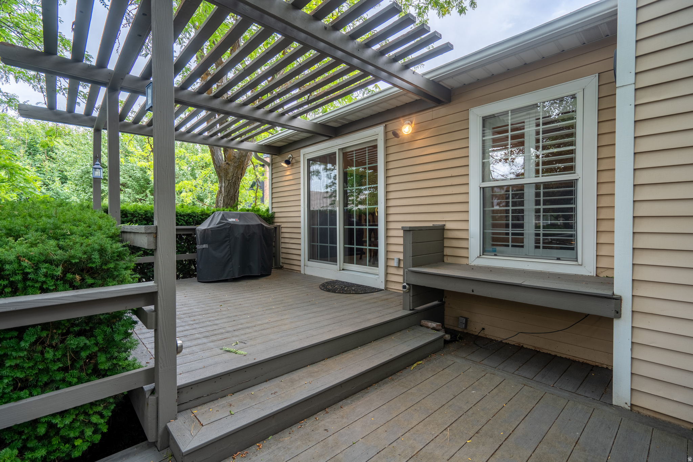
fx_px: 308
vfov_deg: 73.7
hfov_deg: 96.7
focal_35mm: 16
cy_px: 231
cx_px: 346
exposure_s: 1/1600
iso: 200
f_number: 4.5
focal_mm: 16
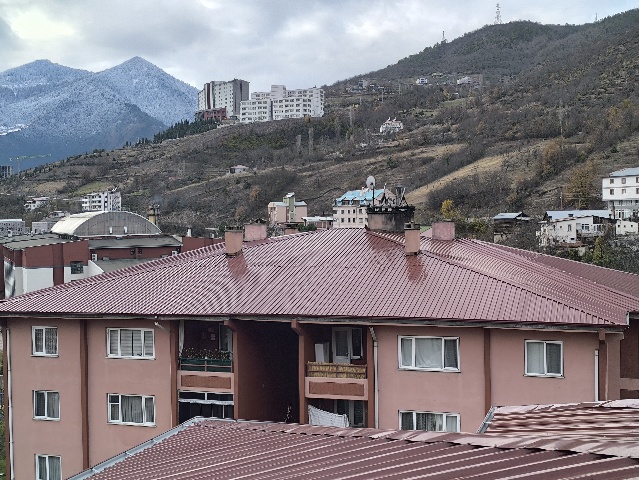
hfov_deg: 41.2
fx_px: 849
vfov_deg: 31.5
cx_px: 320
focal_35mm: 46
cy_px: 240
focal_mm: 6.14
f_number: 1.65
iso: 50
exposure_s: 1/510
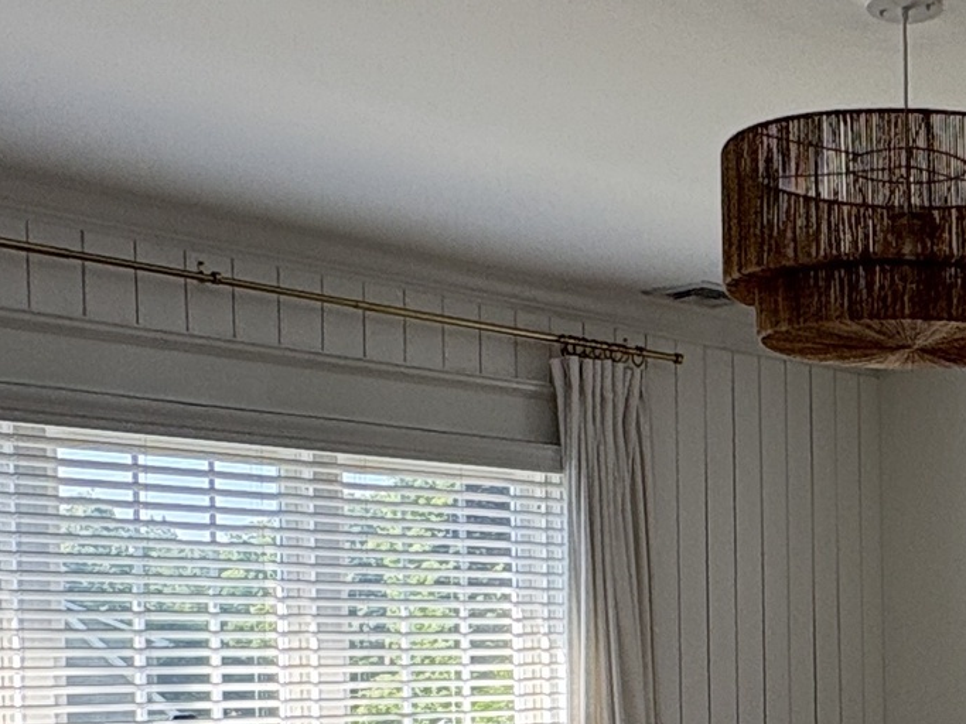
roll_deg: +1.0
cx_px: 1106
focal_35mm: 63
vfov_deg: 22.5
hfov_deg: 27.6
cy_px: 701
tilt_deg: +0.4
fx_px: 1758
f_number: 2.2
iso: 80
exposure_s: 1/134
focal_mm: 2.22
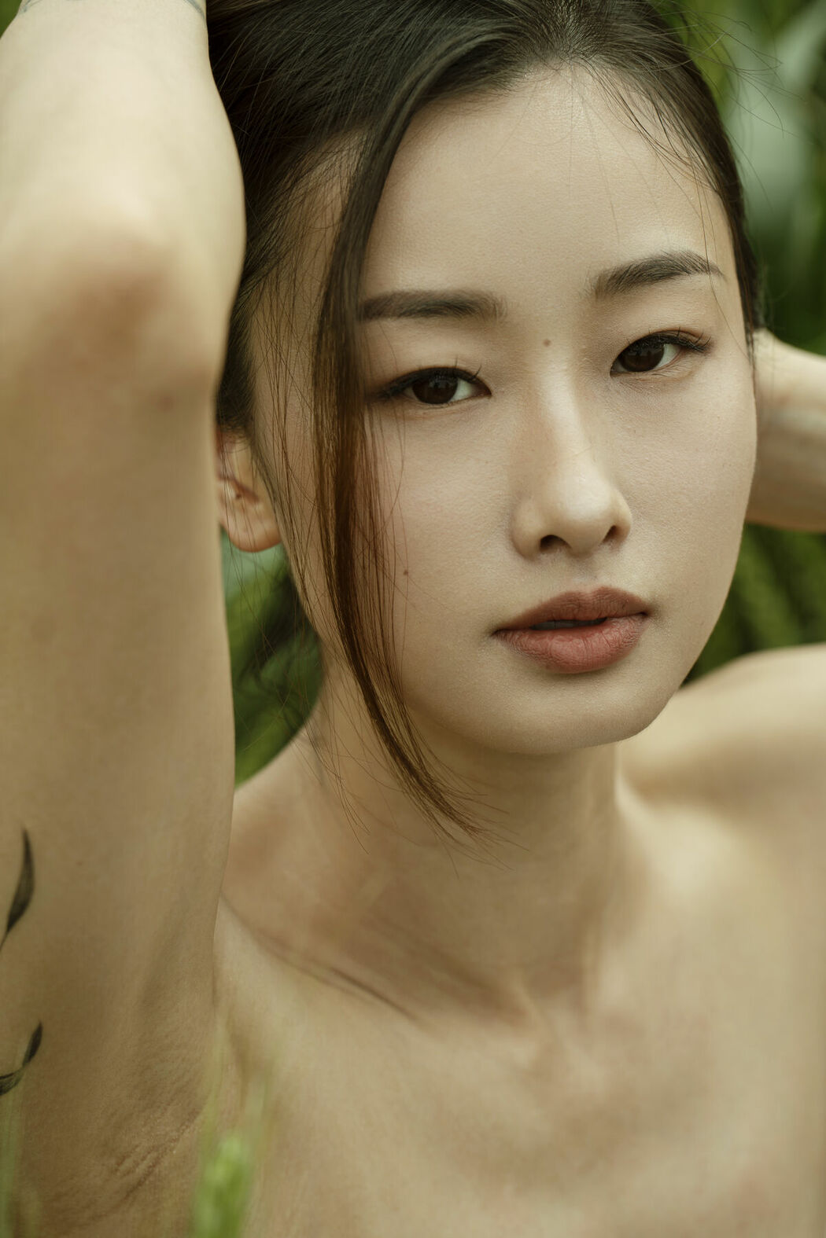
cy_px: 619
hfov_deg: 11.5
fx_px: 4095
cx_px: 413
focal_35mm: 119
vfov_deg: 17.2
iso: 50
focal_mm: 119
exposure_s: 1/250
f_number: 4.5
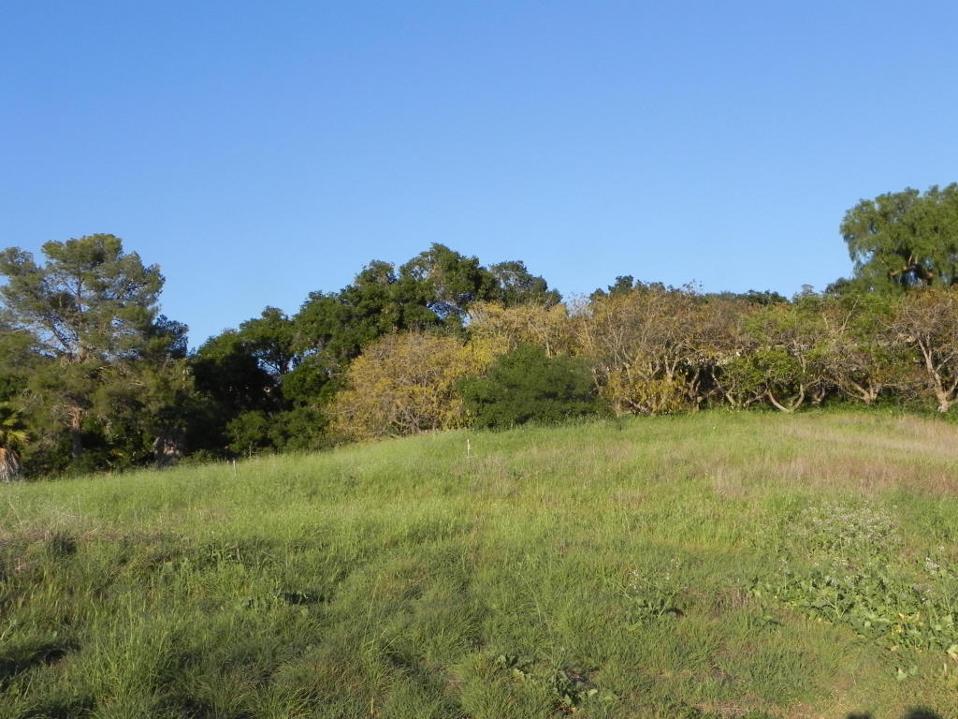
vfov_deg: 38.7
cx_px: 479
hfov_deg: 50.1
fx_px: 1024
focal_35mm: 37
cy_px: 360
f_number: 6.3
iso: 160
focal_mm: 6.6
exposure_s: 1/356
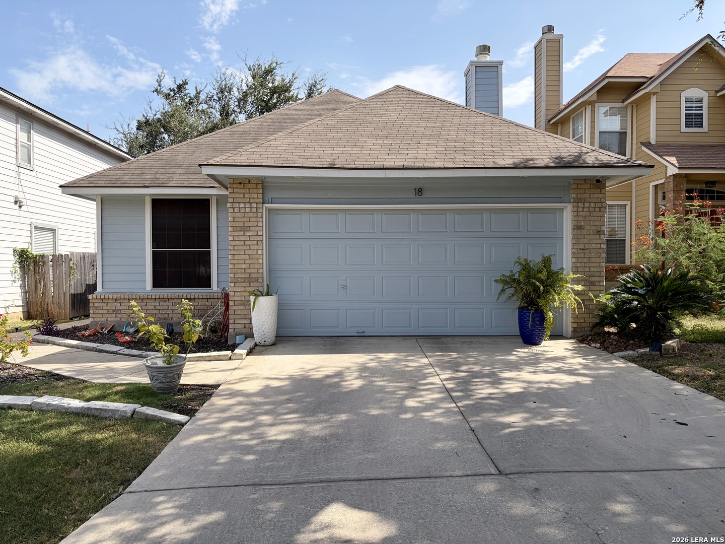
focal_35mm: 26
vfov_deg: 53.1
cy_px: 272
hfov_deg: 67.3
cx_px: 362
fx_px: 545
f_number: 1.6
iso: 50
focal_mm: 5.96
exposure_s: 1/2075
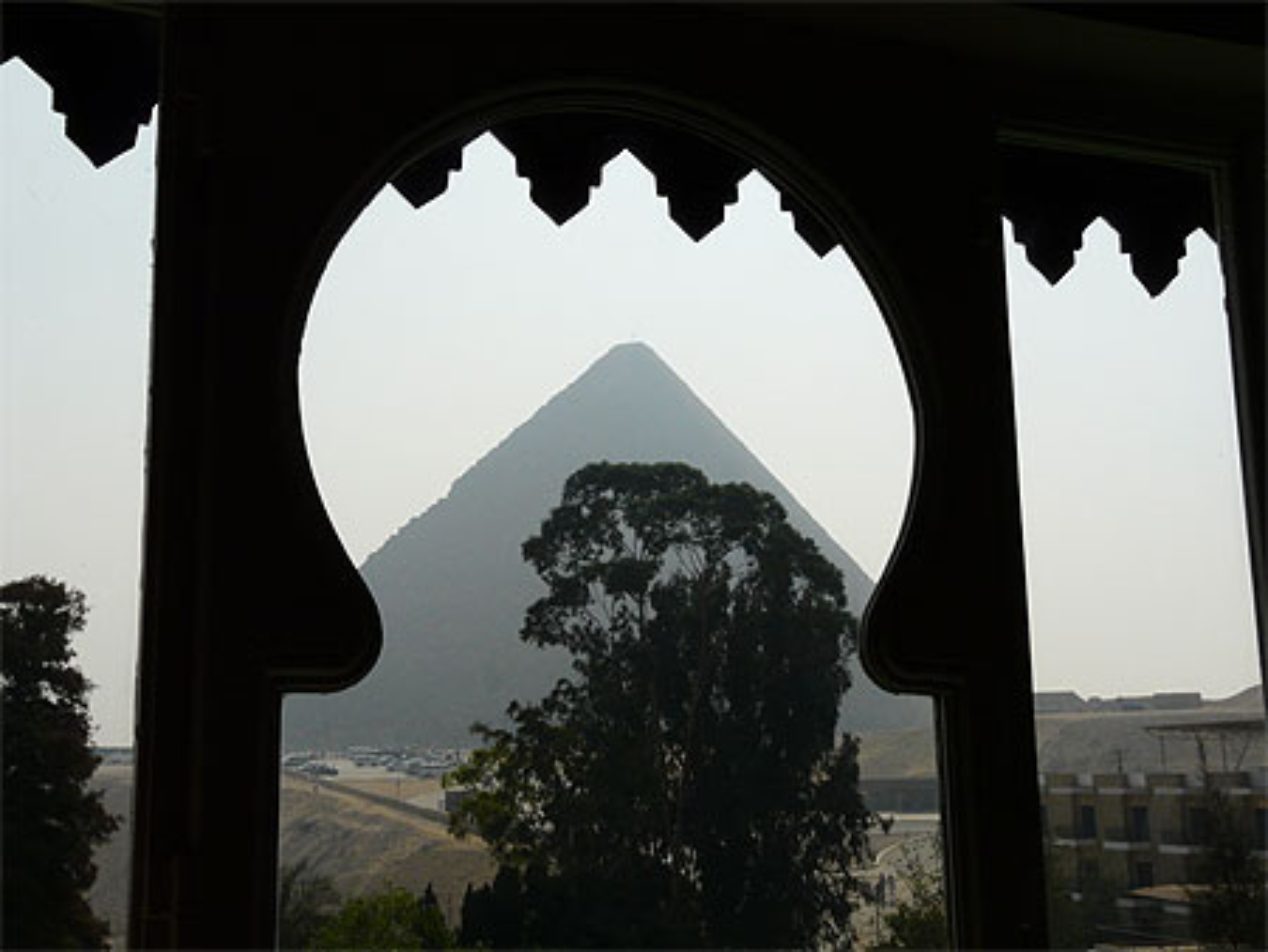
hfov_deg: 42.9
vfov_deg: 32.9
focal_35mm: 44
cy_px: 476
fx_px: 1613
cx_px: 634
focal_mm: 7.2
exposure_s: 1/640
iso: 100
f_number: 8
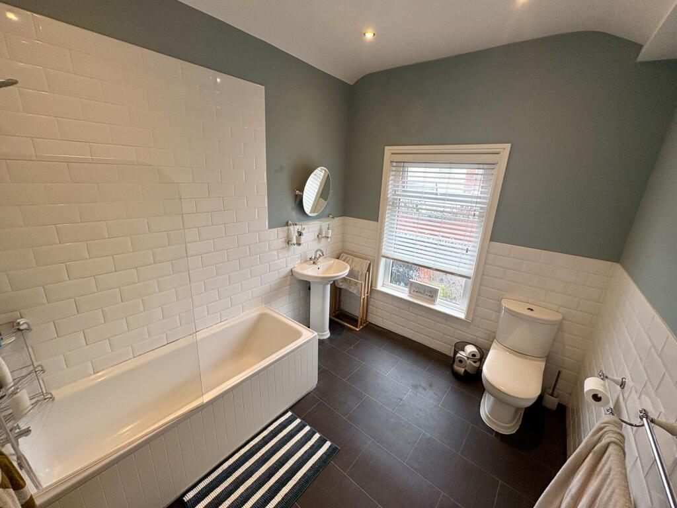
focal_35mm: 14
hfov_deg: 102.1
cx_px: 338
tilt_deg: -16.4
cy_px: 254
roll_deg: -2.7
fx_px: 274
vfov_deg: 85.7
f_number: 2.2
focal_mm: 2.22
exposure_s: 1/99
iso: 80
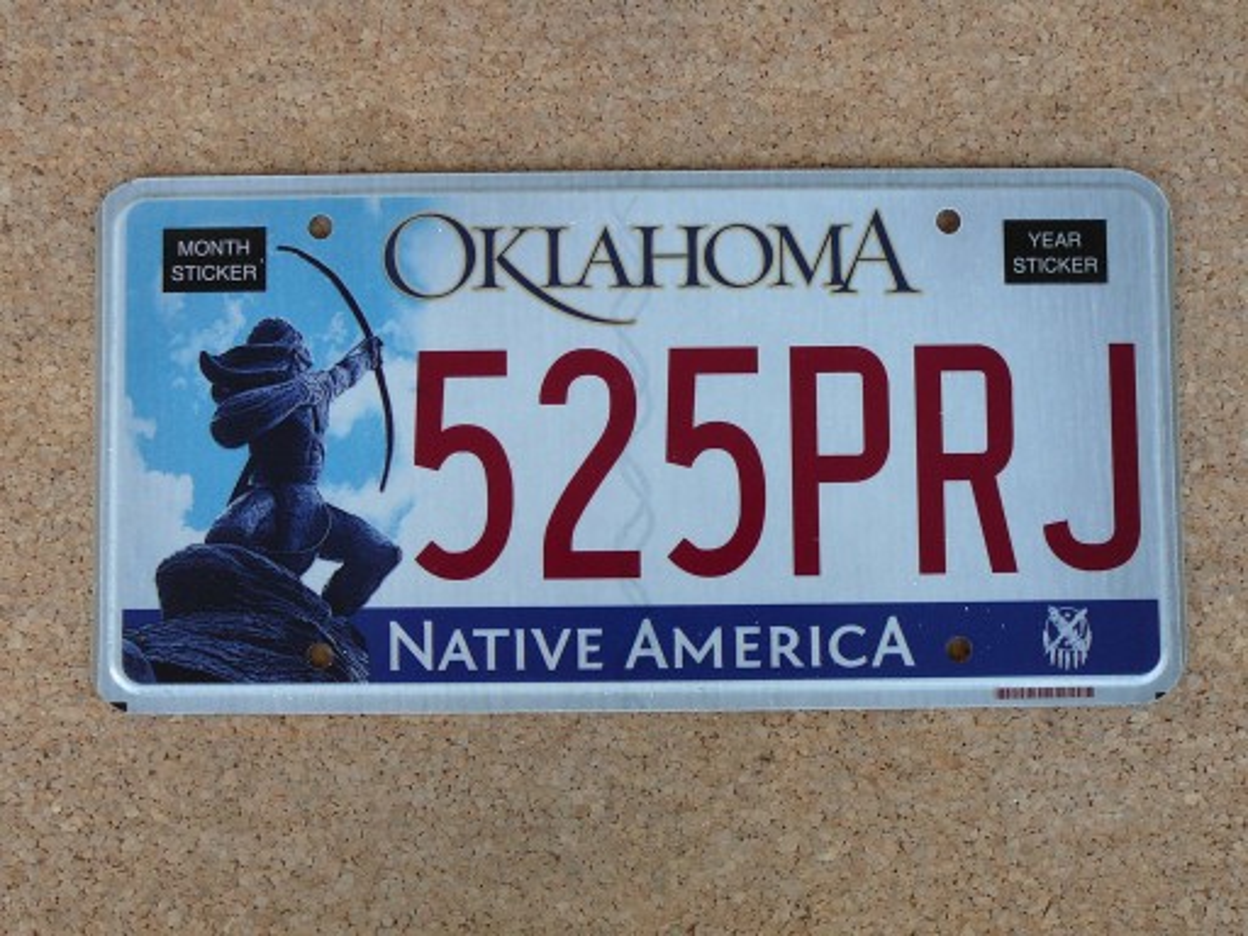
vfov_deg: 30.9
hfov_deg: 40.4
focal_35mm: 47
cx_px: 624
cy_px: 468
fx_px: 1694
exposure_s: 1/50
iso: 100
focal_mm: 7
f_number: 3.3
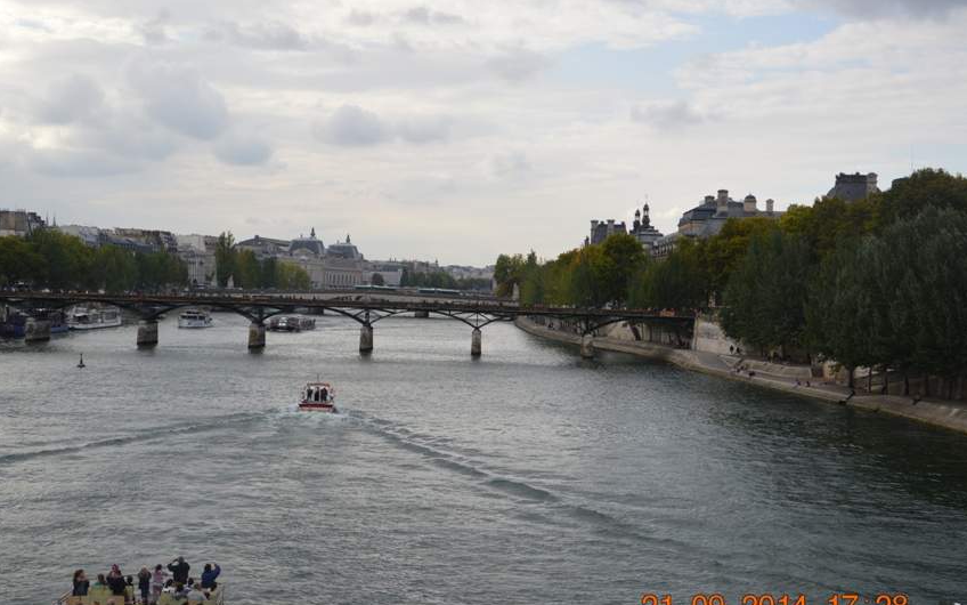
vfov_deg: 22.0
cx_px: 434
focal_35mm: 59
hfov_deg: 34.5
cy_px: 277
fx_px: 1555
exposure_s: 1/200
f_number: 7.1
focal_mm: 32
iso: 100
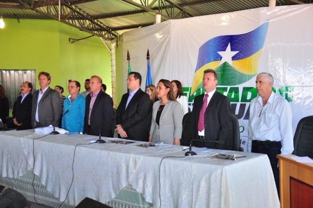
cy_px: 104
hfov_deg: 43.7
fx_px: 391
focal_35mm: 45
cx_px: 156
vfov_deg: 29.8
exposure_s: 1/80
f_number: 4.2
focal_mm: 30
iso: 320
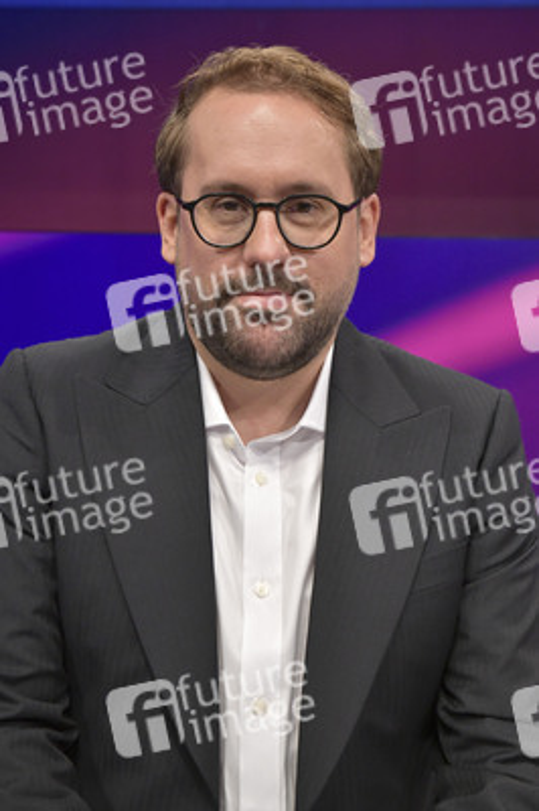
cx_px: 270
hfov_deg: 24.2
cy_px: 406
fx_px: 1260
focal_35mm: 56
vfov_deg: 35.7
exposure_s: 1/200
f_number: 6.3
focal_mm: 56
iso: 2500
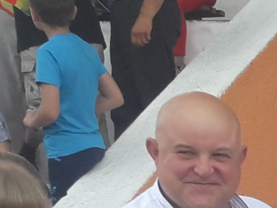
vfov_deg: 7.5
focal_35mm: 185
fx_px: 1481
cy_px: 500
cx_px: 629
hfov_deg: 9.6
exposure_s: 1/667
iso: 40
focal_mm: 3.7
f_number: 1.9
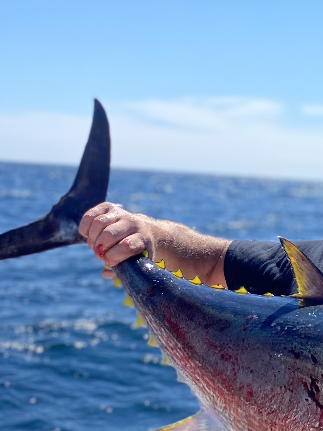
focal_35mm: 74
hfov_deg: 18.8
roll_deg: -2.8
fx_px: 921
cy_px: 326
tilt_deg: -9.2
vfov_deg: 26.0
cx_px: 392
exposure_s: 1/3984
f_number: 1.8
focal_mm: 4.25
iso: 32
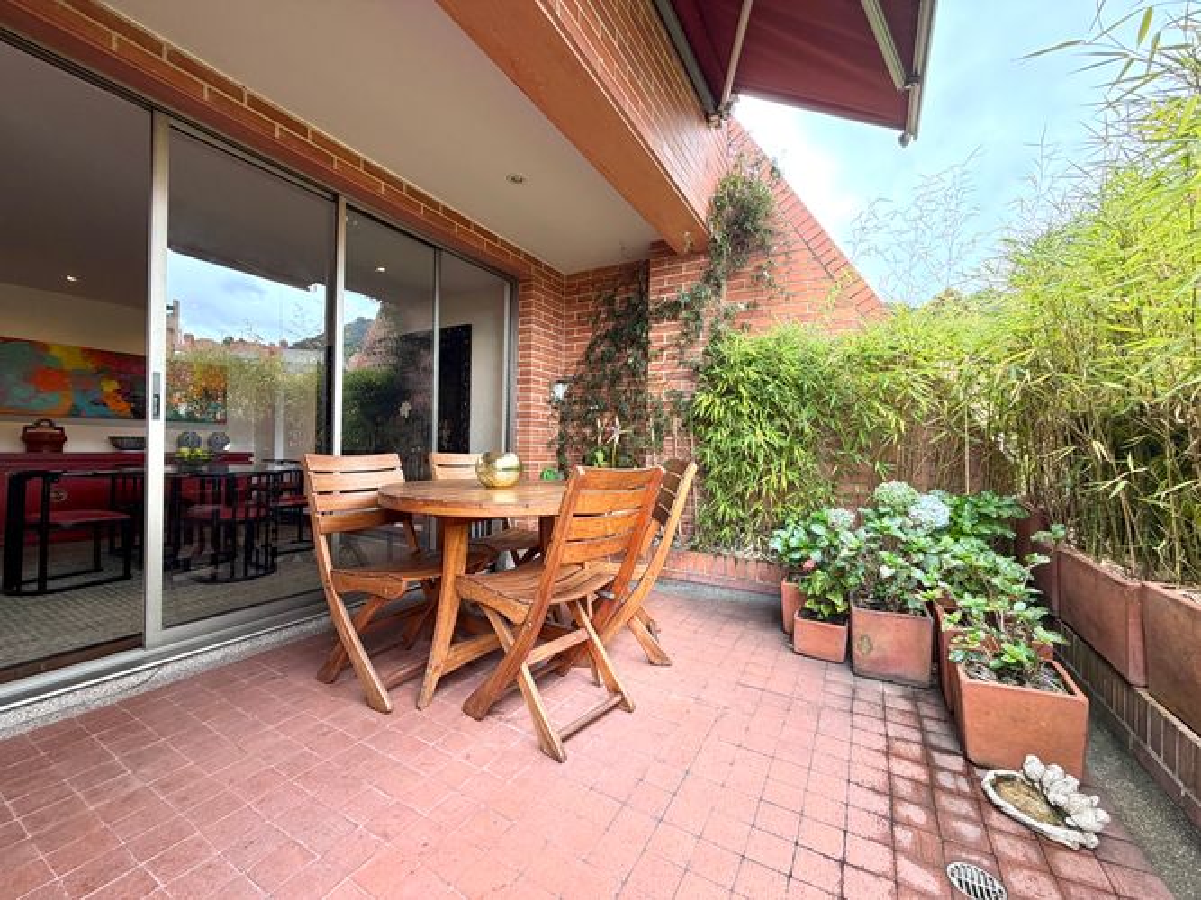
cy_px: 450
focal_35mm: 14
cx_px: 600
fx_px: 486
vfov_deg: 85.7
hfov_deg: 102.1
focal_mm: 2.22
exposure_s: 1/121
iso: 80
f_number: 2.2
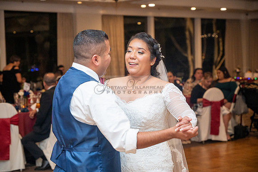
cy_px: 86
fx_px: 501
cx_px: 129
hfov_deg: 28.9
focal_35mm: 70
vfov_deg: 19.4
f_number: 4
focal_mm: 70
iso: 2500
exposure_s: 1/160
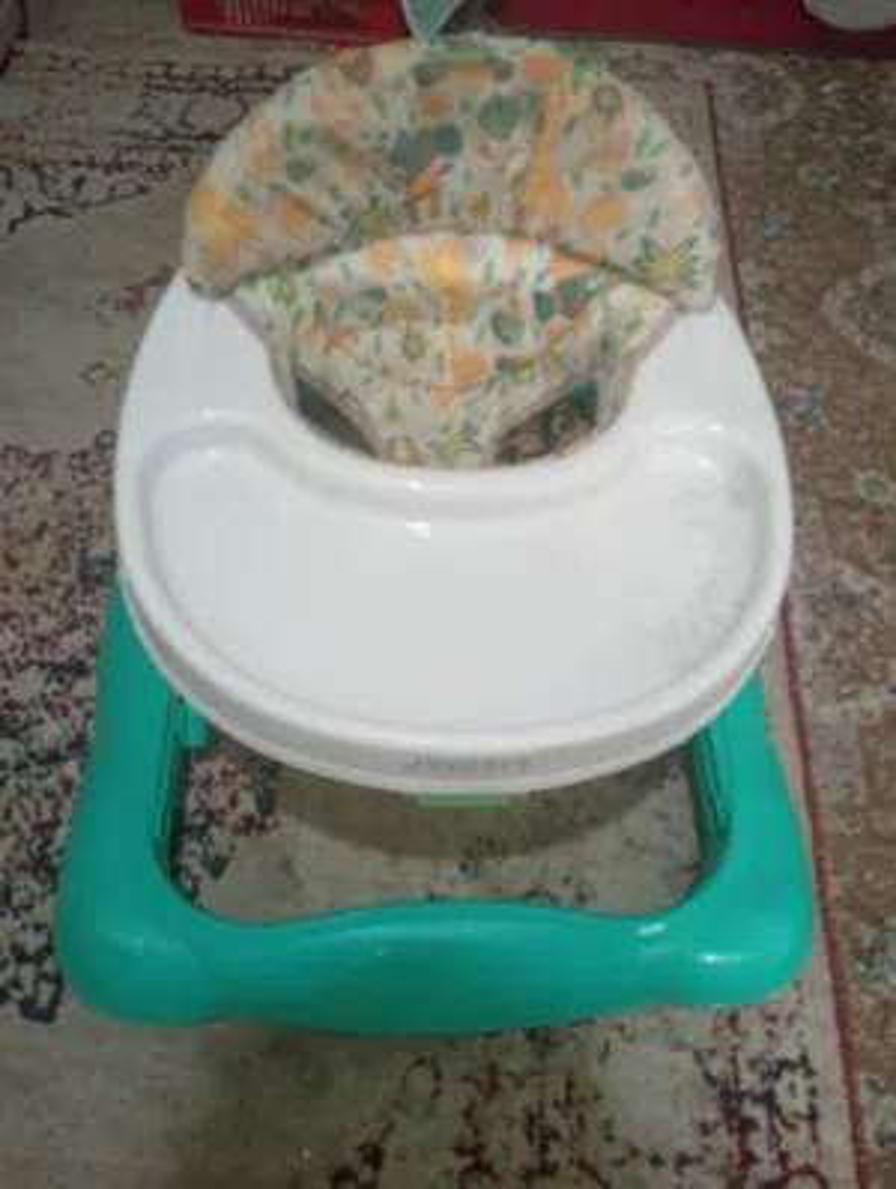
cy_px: 594
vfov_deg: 63.4
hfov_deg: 49.9
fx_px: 963
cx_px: 448
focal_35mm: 28
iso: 1598
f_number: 1.8
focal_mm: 3.98
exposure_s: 1/25
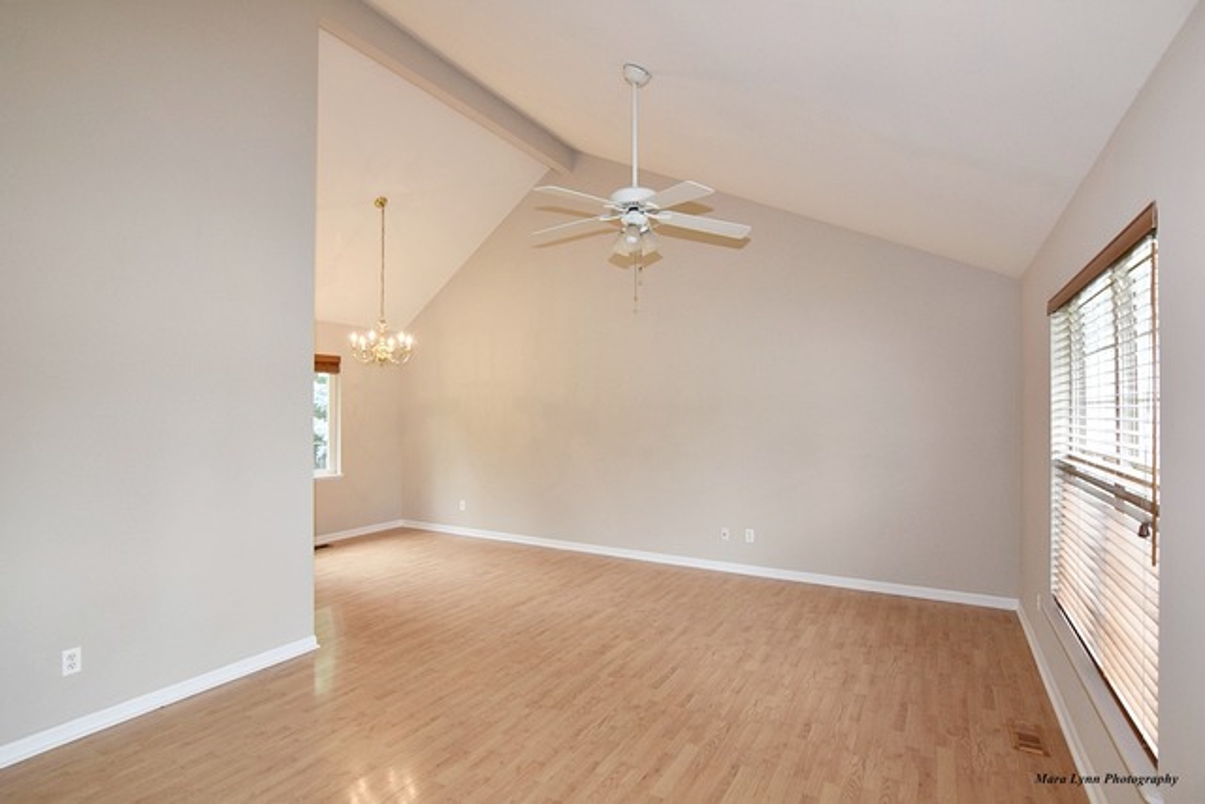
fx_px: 552
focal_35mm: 16
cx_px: 602
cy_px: 402
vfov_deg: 72.1
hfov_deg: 95.0
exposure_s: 1/125
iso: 800
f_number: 5.6
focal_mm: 11
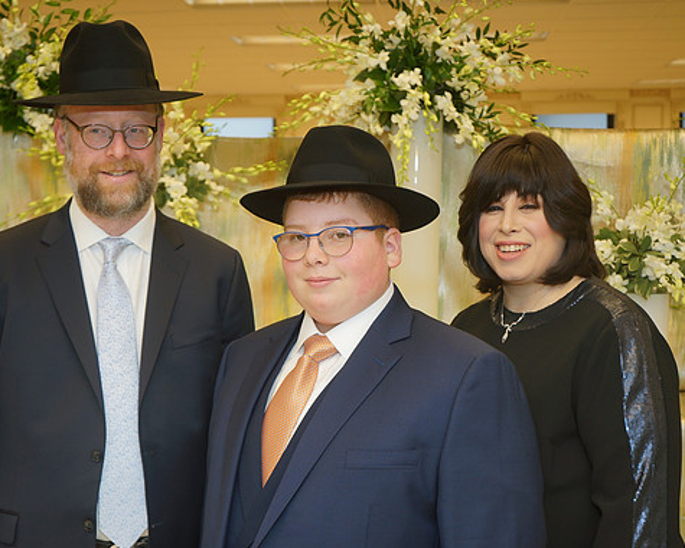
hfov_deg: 34.1
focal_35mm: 55
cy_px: 276
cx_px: 327
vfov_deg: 27.6
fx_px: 1115
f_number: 5
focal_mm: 48
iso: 400
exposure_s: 1/100
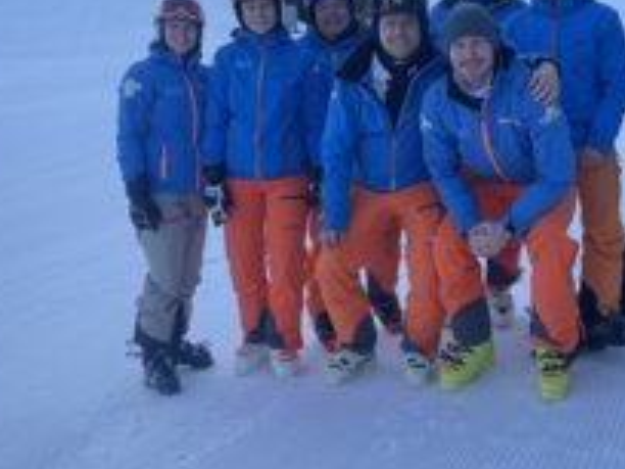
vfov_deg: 28.5
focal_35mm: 51
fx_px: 921
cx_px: 469
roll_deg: -0.9
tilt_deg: -7.1
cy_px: 196
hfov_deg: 36.6
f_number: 1.6
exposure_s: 1/774
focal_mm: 4.2
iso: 32
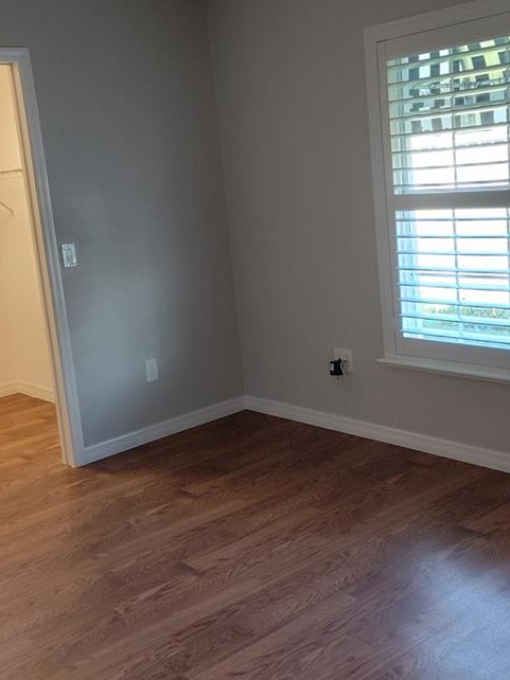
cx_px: 203
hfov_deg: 33.5
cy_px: 332
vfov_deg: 43.9
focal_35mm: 43
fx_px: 845
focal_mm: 5.56
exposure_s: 1/120
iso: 741
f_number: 1.8
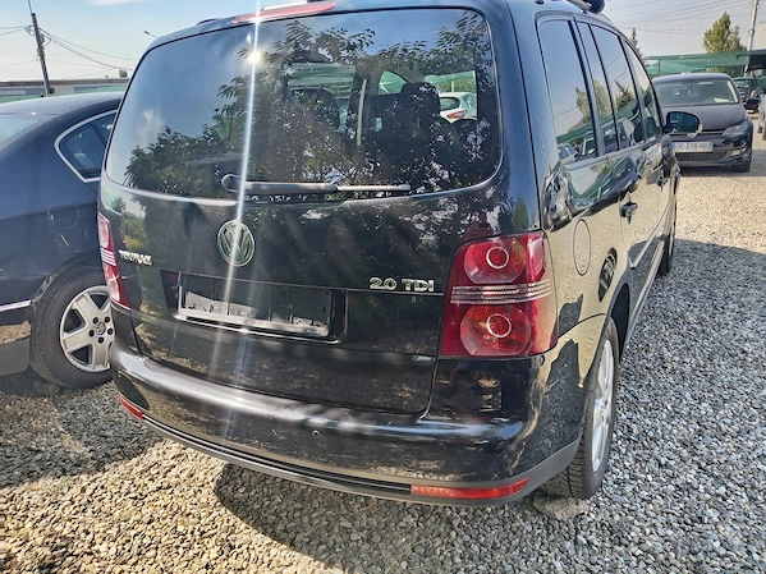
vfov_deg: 51.3
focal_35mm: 27
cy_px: 287
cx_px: 383
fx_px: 597
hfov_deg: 65.3
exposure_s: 1/100
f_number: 1.8
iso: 206
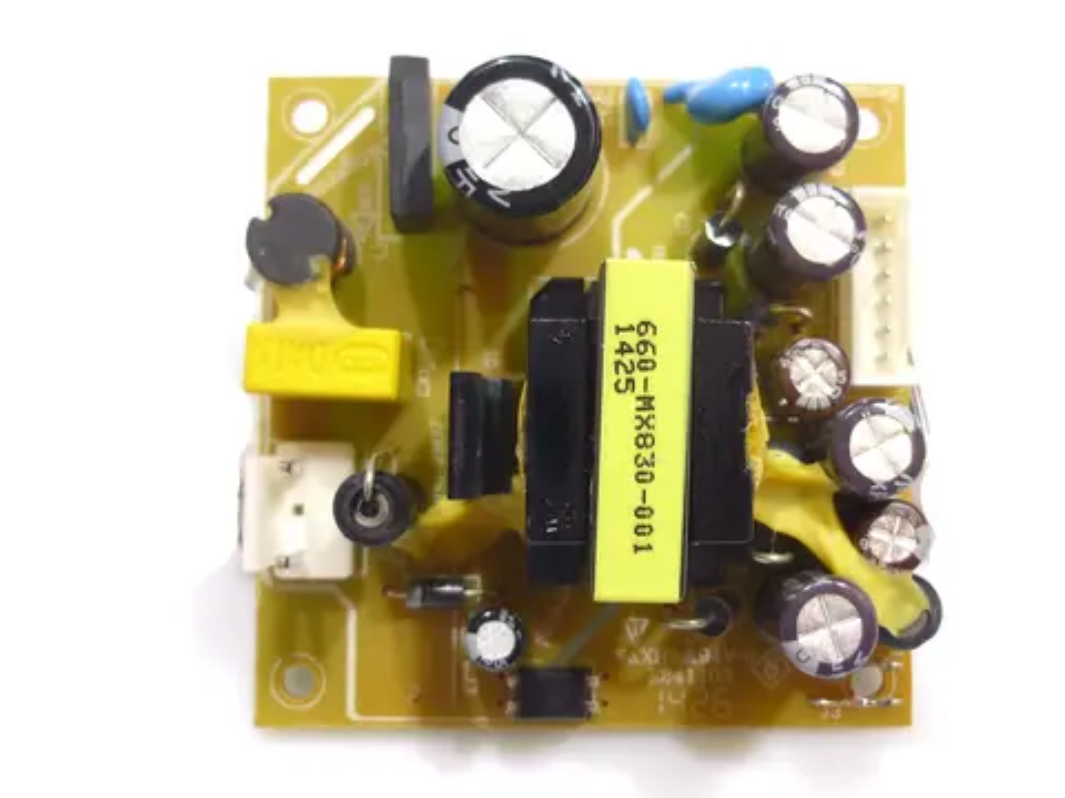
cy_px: 299
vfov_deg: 32.7
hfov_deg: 42.9
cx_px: 592
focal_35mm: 44
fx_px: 1354
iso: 80
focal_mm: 5.5
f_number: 2.8
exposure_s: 1/50
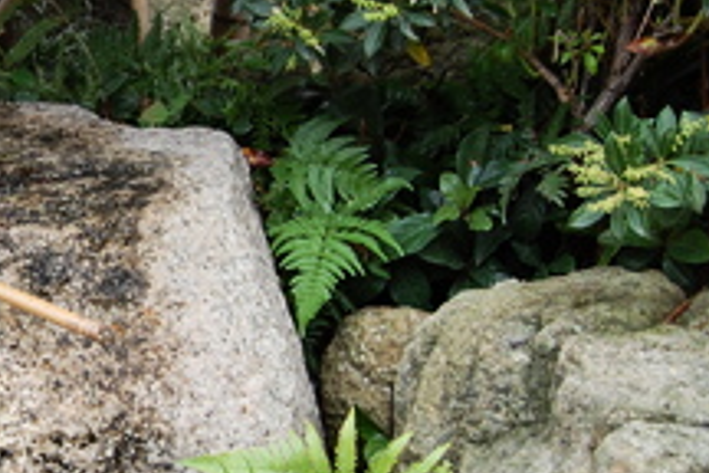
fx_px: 1477
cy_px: 245
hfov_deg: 25.4
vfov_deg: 18.2
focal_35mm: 75
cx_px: -26
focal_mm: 18
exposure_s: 1/80
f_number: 4.5
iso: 200
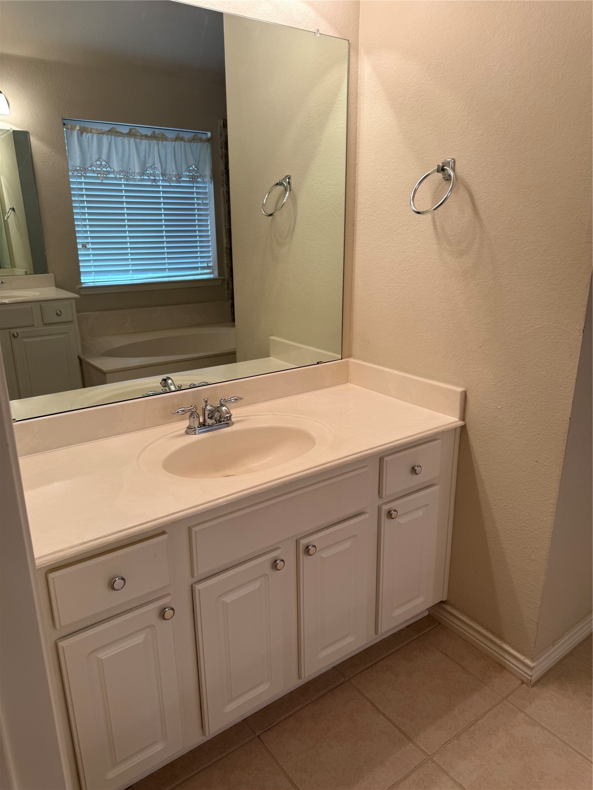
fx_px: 548
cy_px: 395
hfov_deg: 56.8
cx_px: 296
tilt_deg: -16.0
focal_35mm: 24
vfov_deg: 71.6
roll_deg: -0.1
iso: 80
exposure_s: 1/120
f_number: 1.78
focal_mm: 6.76
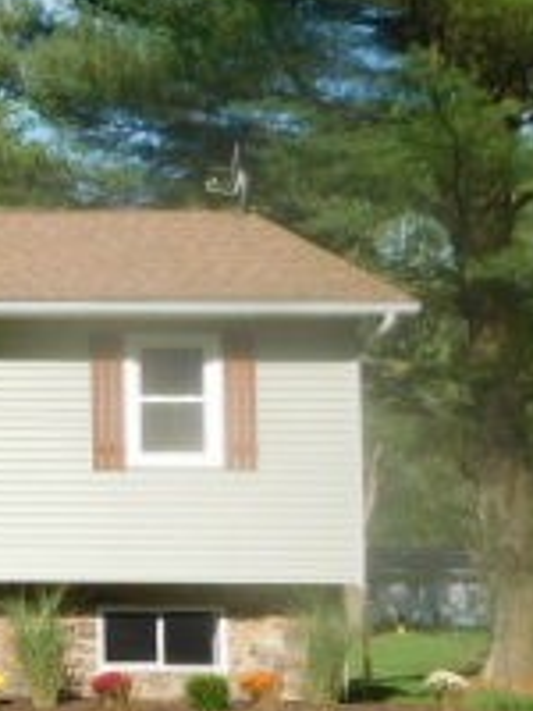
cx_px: -537
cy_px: 405
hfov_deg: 11.6
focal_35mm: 115
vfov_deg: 17.1
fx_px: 2361
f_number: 3.5
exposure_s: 1/1000
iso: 125
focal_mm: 6.3
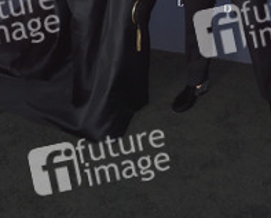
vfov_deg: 23.0
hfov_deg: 30.9
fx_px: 490
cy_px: -44
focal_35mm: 61
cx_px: 140
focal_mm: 32
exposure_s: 1/250
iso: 250
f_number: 5.6
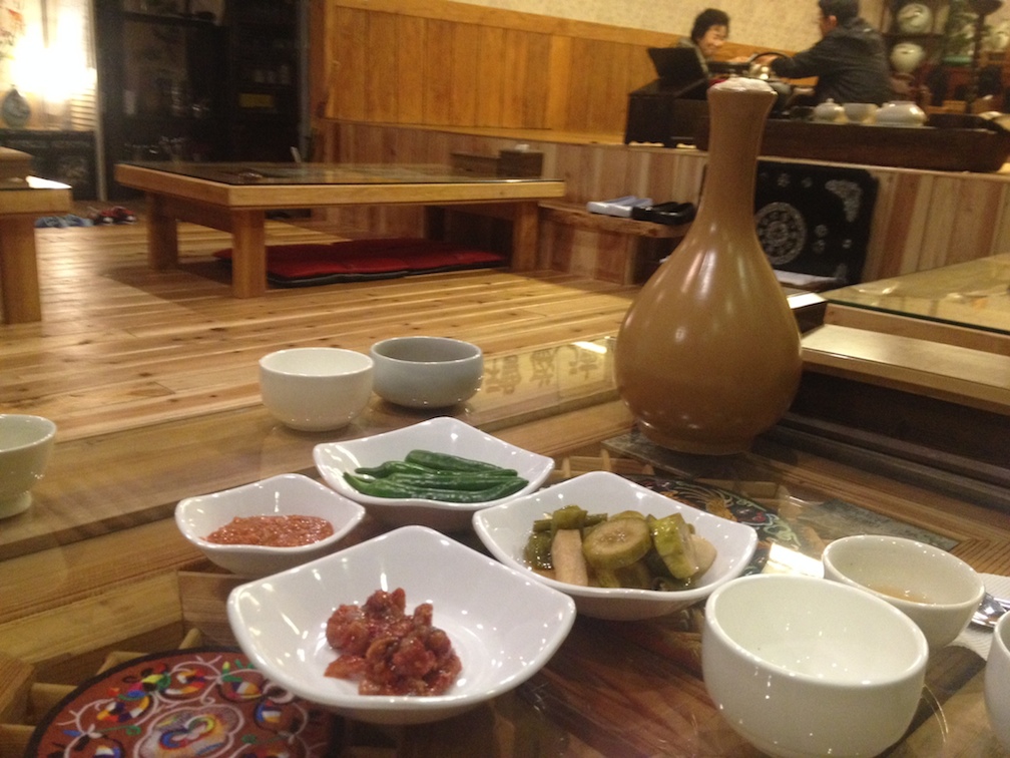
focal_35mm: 35
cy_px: 379
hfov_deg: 52.6
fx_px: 1021
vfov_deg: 40.7
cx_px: 505
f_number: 2.4
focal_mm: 4.28
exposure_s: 1/20
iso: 320
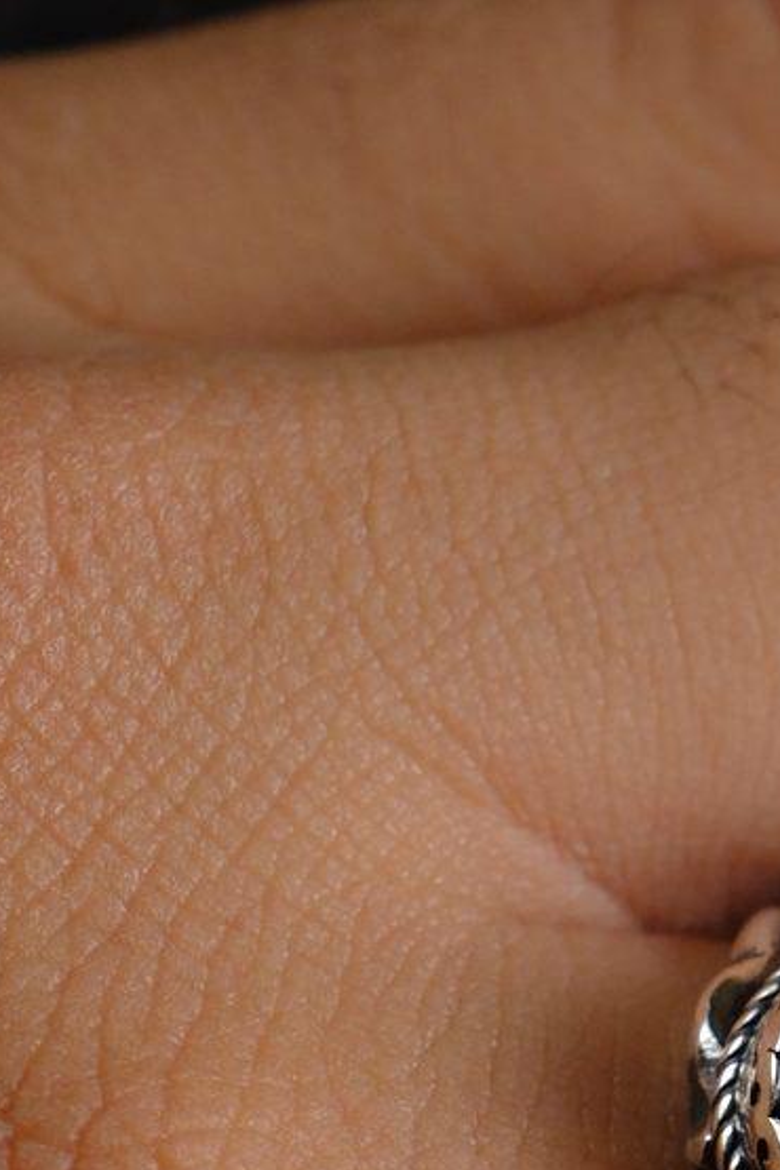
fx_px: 4745
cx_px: 1128
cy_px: 1334
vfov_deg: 13.7
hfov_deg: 9.2
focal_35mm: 146
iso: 500
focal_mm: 33
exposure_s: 1/100
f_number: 5
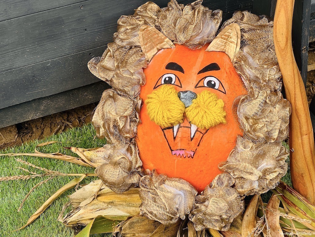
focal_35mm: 77
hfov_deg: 25.3
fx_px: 701
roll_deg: +2.1
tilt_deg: -40.3
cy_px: 118
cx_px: 158
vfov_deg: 19.1
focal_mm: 9
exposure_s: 1/99
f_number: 2.8
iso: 32
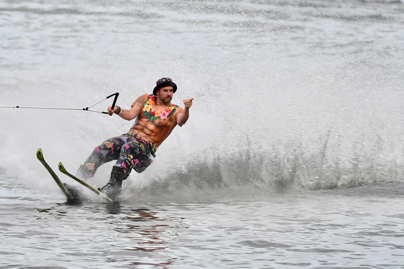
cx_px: 202
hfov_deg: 4.6
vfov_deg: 3.1
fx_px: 5049
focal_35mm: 450
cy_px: 134
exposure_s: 1/320
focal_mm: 300
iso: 500
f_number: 4
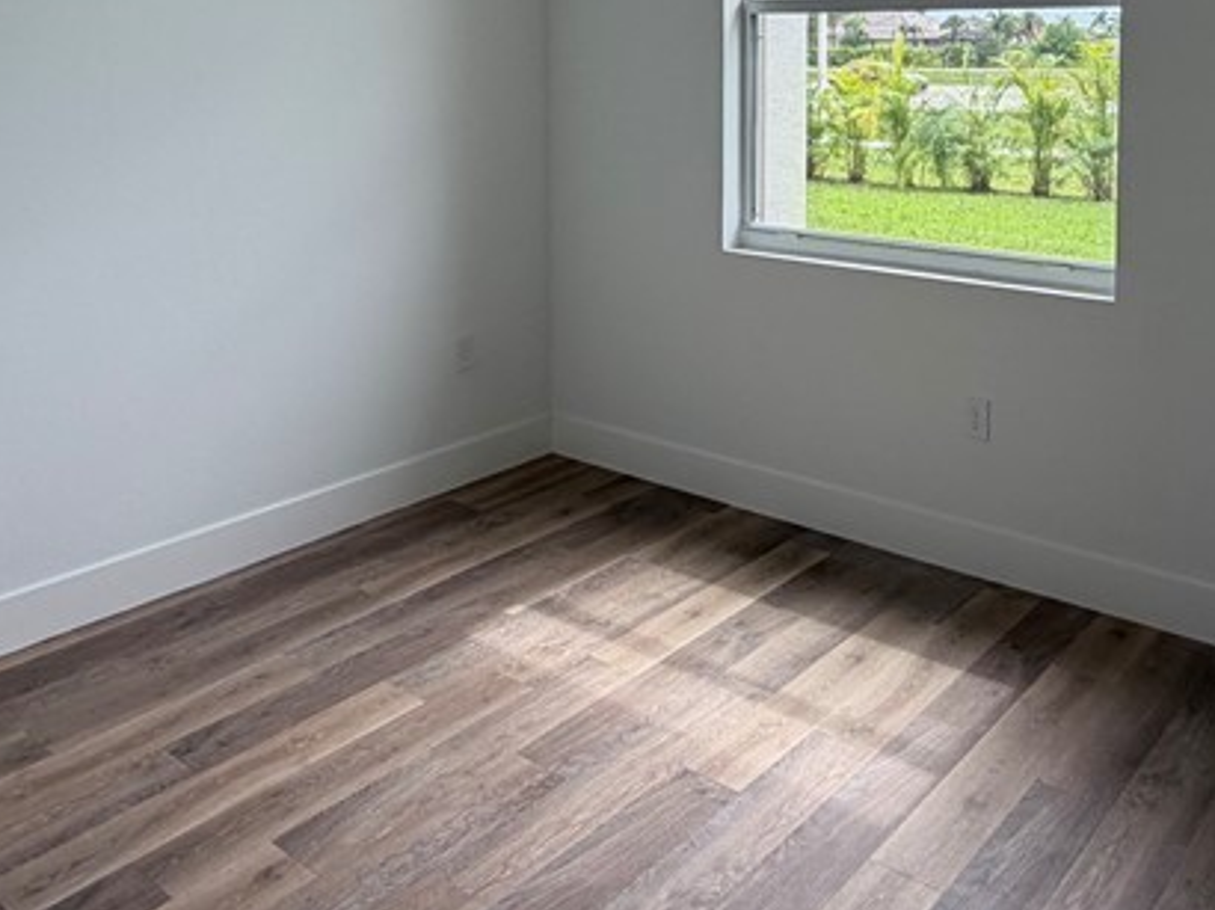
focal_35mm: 35
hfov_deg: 52.6
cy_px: 113
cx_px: 664
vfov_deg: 38.2
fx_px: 1228
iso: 100
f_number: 2.2
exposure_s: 1/121
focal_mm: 2.22
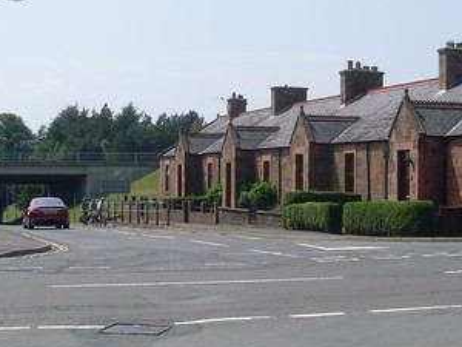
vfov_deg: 18.2
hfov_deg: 24.1
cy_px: 168
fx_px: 1081
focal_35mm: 81
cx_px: 291
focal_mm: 6.3
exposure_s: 1/350
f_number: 7.7
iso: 80
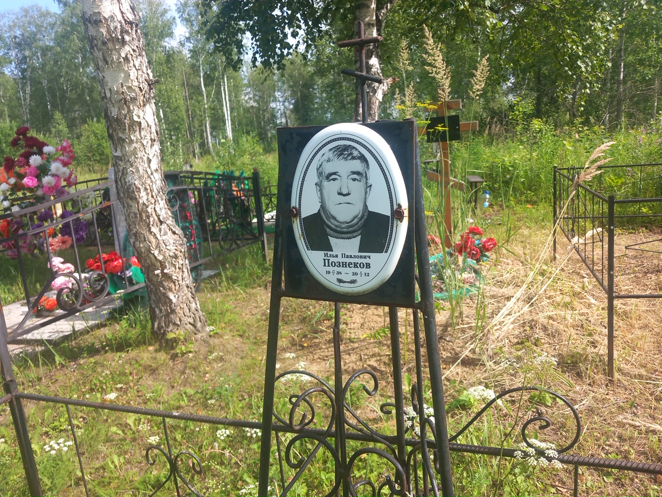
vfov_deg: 51.4
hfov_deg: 65.3
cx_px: 331
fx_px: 516
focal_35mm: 27
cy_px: 248
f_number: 1.8
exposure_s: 1/244
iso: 20
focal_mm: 4
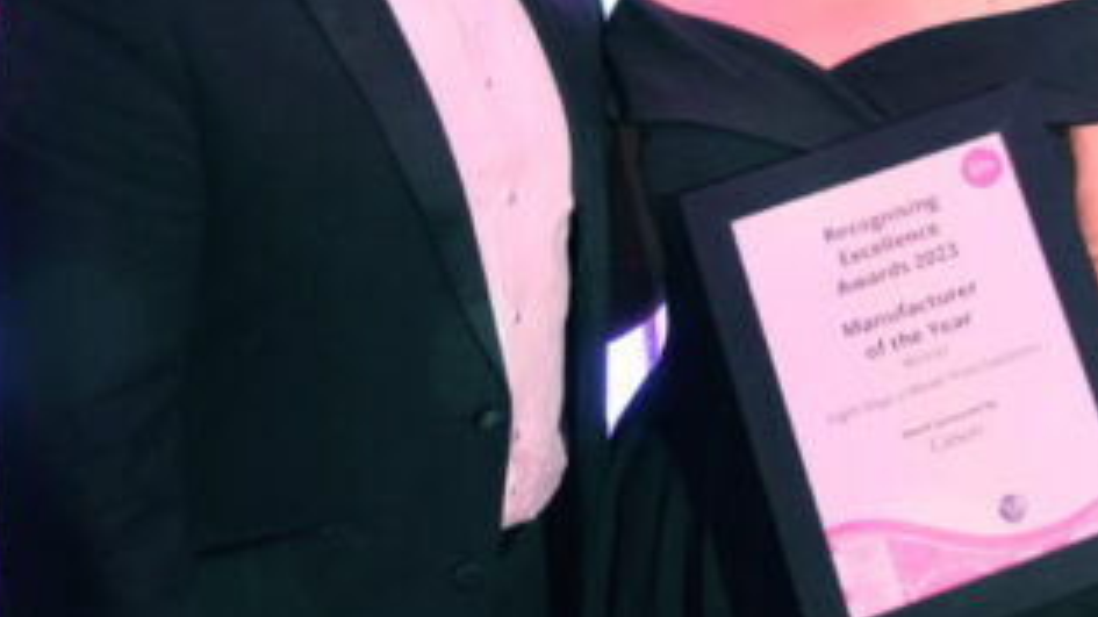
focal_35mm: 69
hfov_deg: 28.3
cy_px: -35
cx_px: 1154
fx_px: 2008
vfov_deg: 17.0
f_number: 2.8
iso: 1600
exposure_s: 1/100
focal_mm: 18
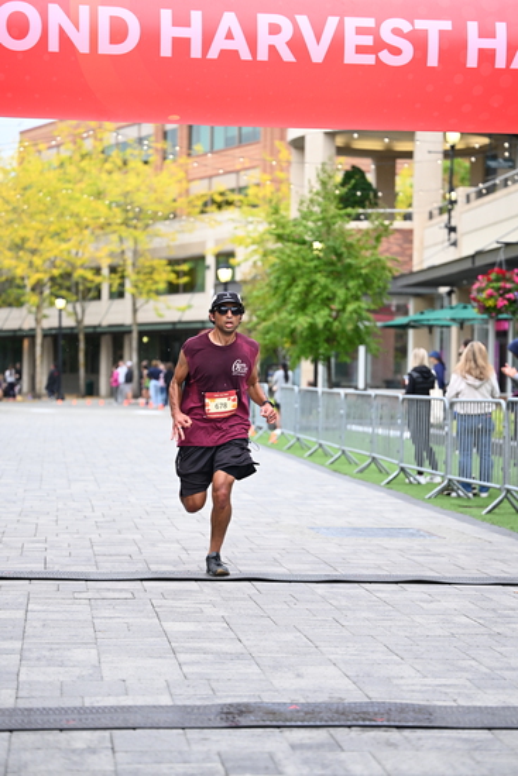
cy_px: 388
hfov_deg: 16.9
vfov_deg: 25.1
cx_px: 259
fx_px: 1747
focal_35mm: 81
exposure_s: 1/1250
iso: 1250
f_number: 2.8
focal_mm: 81
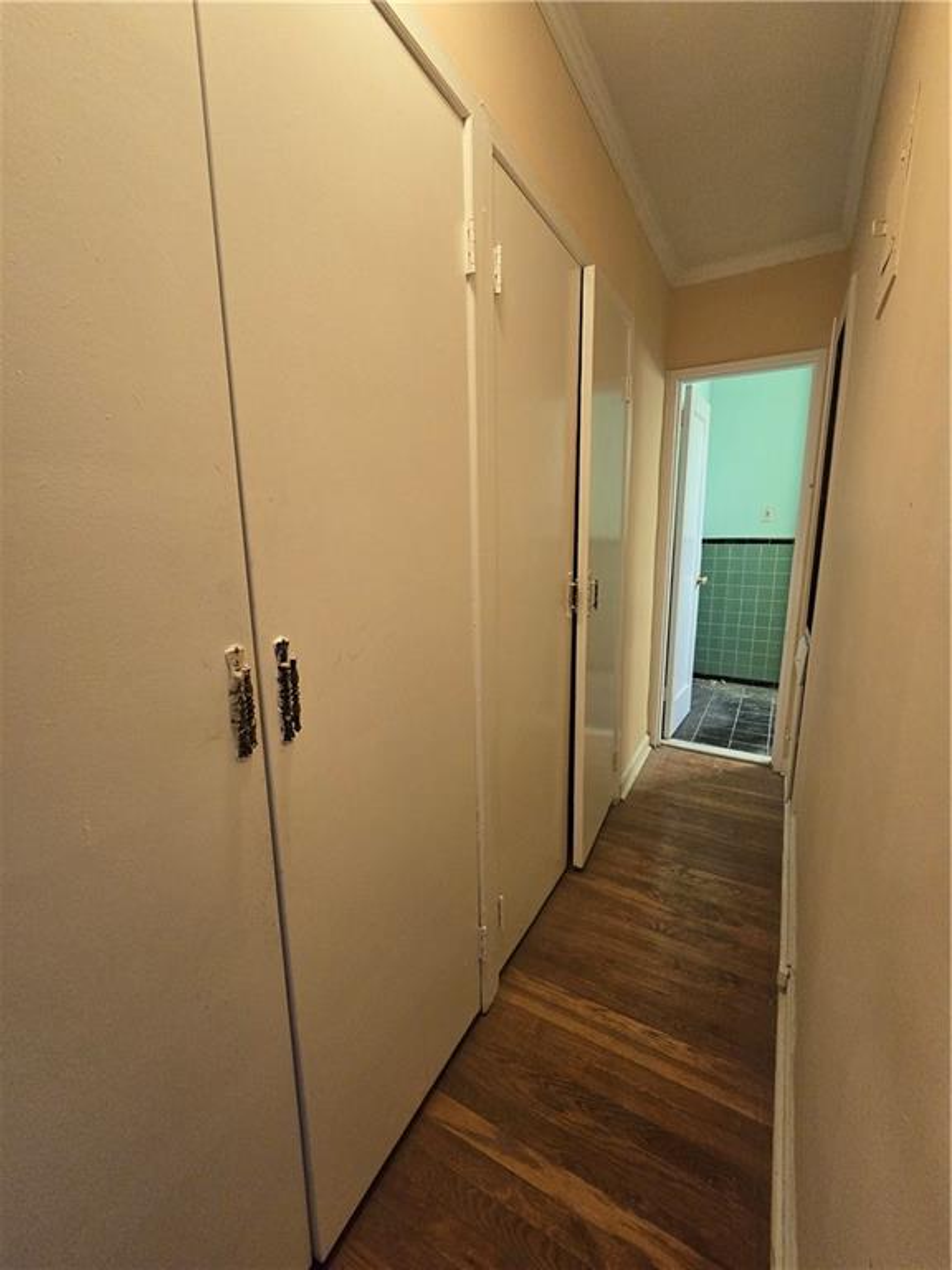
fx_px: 477
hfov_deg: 89.9
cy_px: 635
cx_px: 476
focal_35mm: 13
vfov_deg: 106.2
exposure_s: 1/60
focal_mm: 2.2
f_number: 2.2
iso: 500
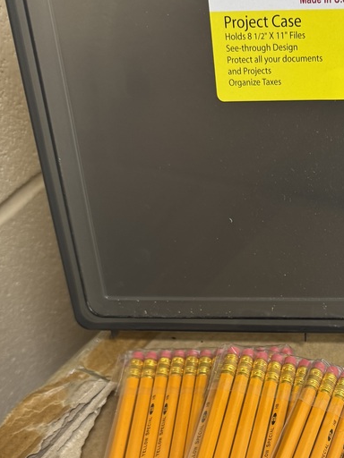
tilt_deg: -45.8
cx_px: 328
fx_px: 636
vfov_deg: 38.5
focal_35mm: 48
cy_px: 351
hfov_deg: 28.7
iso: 160
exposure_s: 1/60
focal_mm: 6.76
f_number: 1.78
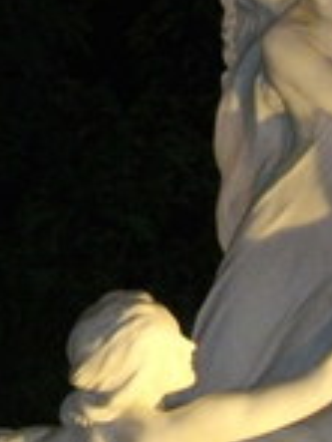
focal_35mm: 264
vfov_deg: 7.5
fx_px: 3376
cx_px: -263
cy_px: 48
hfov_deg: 5.5
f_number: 3.8
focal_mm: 10.7
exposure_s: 1/80
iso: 397
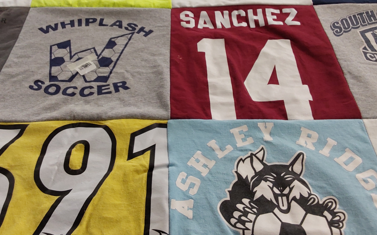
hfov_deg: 51.5
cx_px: 178
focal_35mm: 38
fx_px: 390
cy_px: 76
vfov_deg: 33.3
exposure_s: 1/60
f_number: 1.9
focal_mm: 2.91
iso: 80
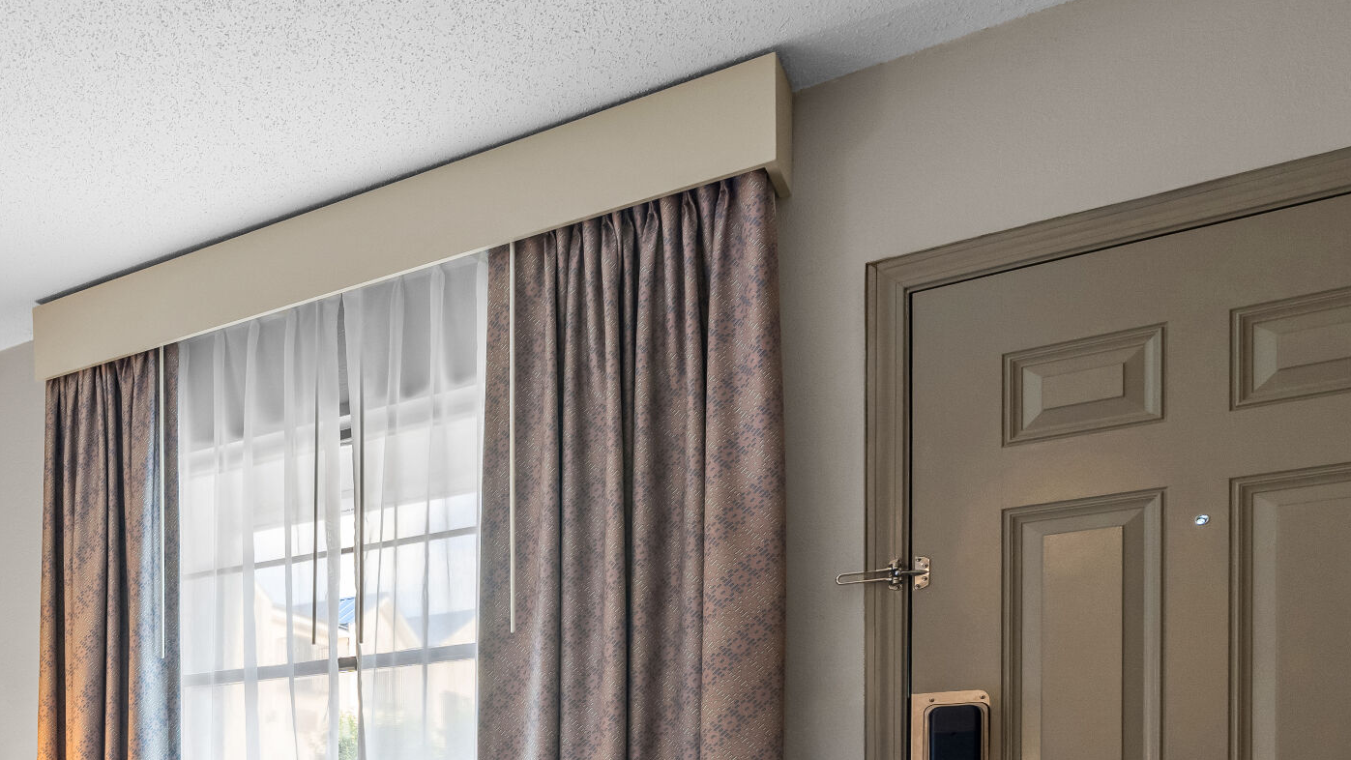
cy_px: 886
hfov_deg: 44.5
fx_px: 1290
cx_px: -75
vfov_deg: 28.9
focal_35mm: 36
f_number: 9
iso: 400
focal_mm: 16
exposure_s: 2
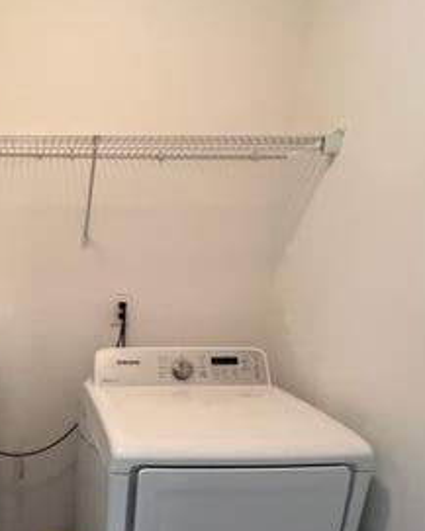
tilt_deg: -18.0
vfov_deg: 54.5
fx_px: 471
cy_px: 429
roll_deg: +0.3
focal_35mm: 30
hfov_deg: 43.7
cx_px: 31
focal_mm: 1.57
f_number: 1.8
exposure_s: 1/60
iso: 400
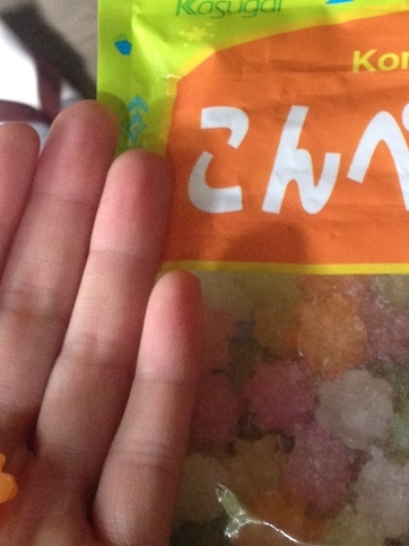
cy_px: 164
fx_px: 1292
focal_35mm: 82
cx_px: 281
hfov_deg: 17.9
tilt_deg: -51.2
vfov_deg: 23.7
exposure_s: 1/20
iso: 400
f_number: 2.4
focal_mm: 4.12
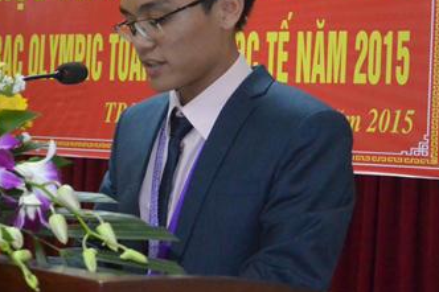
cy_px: 96
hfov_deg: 23.5
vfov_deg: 16.0
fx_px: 1036
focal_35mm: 85
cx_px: 73
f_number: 4.5
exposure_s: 1/60
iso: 2500
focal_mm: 17.5
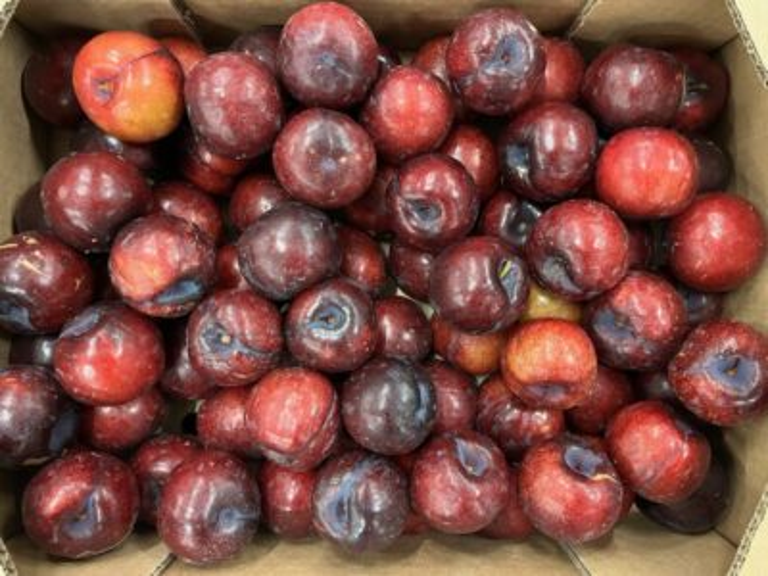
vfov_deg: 53.1
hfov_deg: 67.3
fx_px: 577
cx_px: 384
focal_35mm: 26
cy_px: 288
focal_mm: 5.1
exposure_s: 1/25
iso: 500
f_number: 1.6
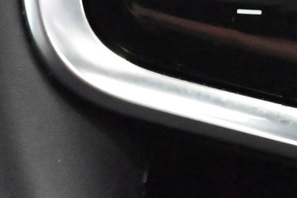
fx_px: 1955
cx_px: 319
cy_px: -24
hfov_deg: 8.6
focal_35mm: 237
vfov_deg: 5.8
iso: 20000
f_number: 6.3
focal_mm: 50
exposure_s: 1/60
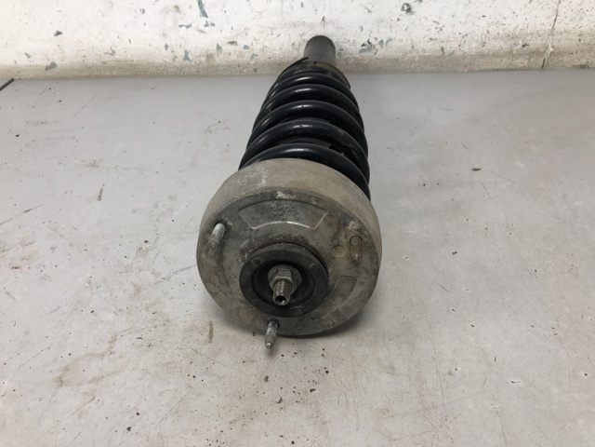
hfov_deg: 63.4
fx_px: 481
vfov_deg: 49.7
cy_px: 224
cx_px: 298
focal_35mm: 28
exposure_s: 1/33
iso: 40
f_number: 1.8
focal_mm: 4
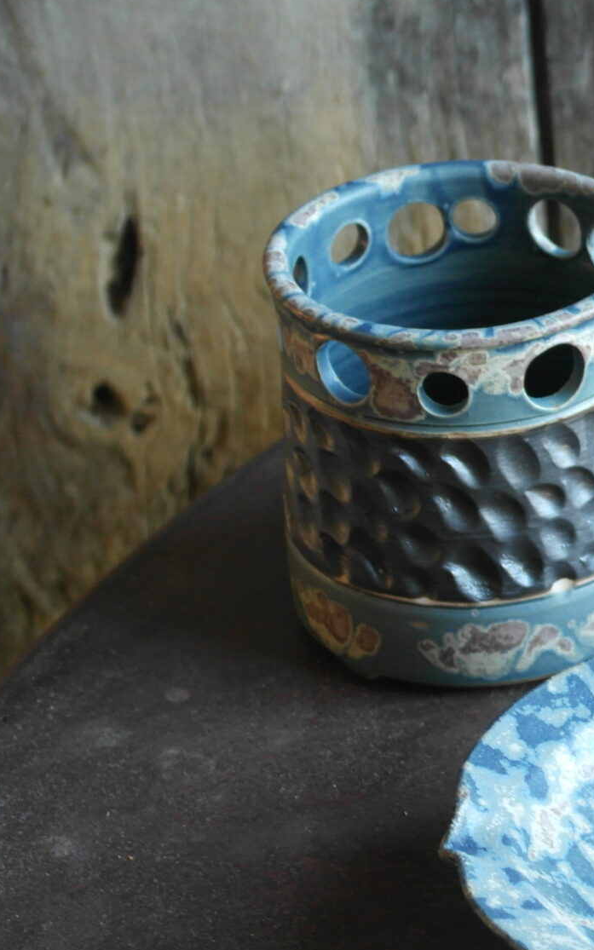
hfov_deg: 10.2
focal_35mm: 124
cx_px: 917
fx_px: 3211
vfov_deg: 16.8
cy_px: 422
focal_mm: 35
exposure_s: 1/30
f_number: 4.5
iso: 400
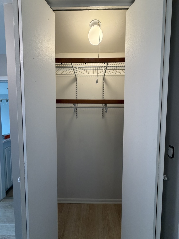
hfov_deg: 85.7
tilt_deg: -3.5
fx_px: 97
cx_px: 90
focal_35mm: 14
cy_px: 120
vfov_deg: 102.1
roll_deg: +0.1
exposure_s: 1/120
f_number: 2.2
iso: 160
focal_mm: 2.22
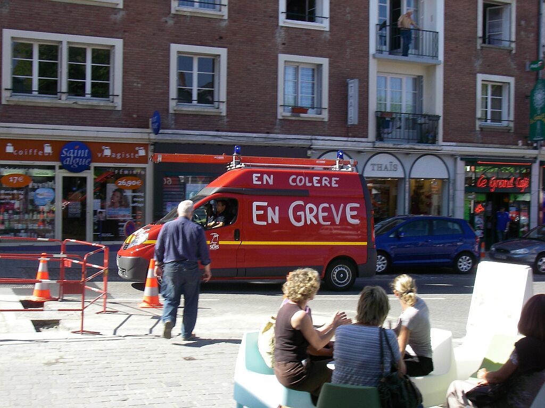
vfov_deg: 32.9
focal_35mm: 44
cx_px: 272
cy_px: 204
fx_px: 693
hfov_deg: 42.9
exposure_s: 1/80
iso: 64
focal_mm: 7.3
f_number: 6.8
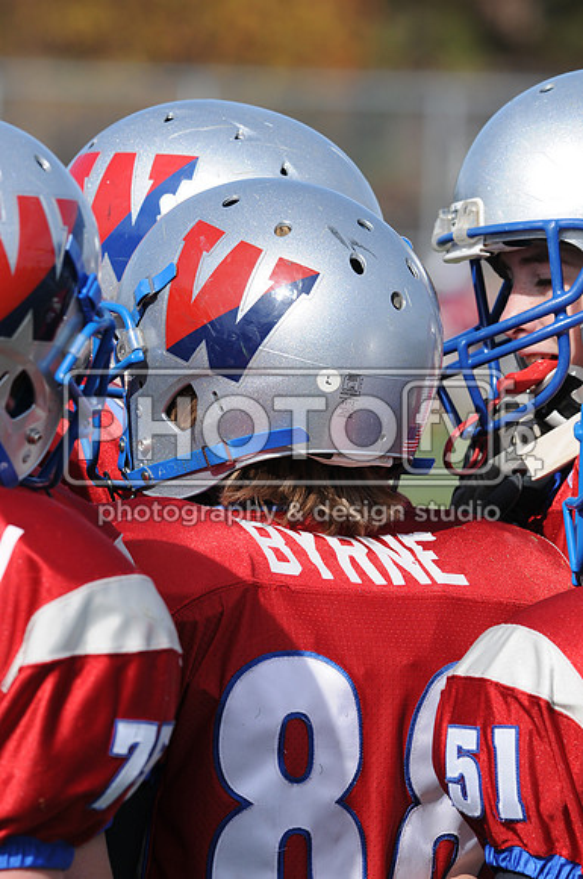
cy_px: 440
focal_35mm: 450
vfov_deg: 4.6
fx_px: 10963
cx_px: 292
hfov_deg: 3.0
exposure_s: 1/500
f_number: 8
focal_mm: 300
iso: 200
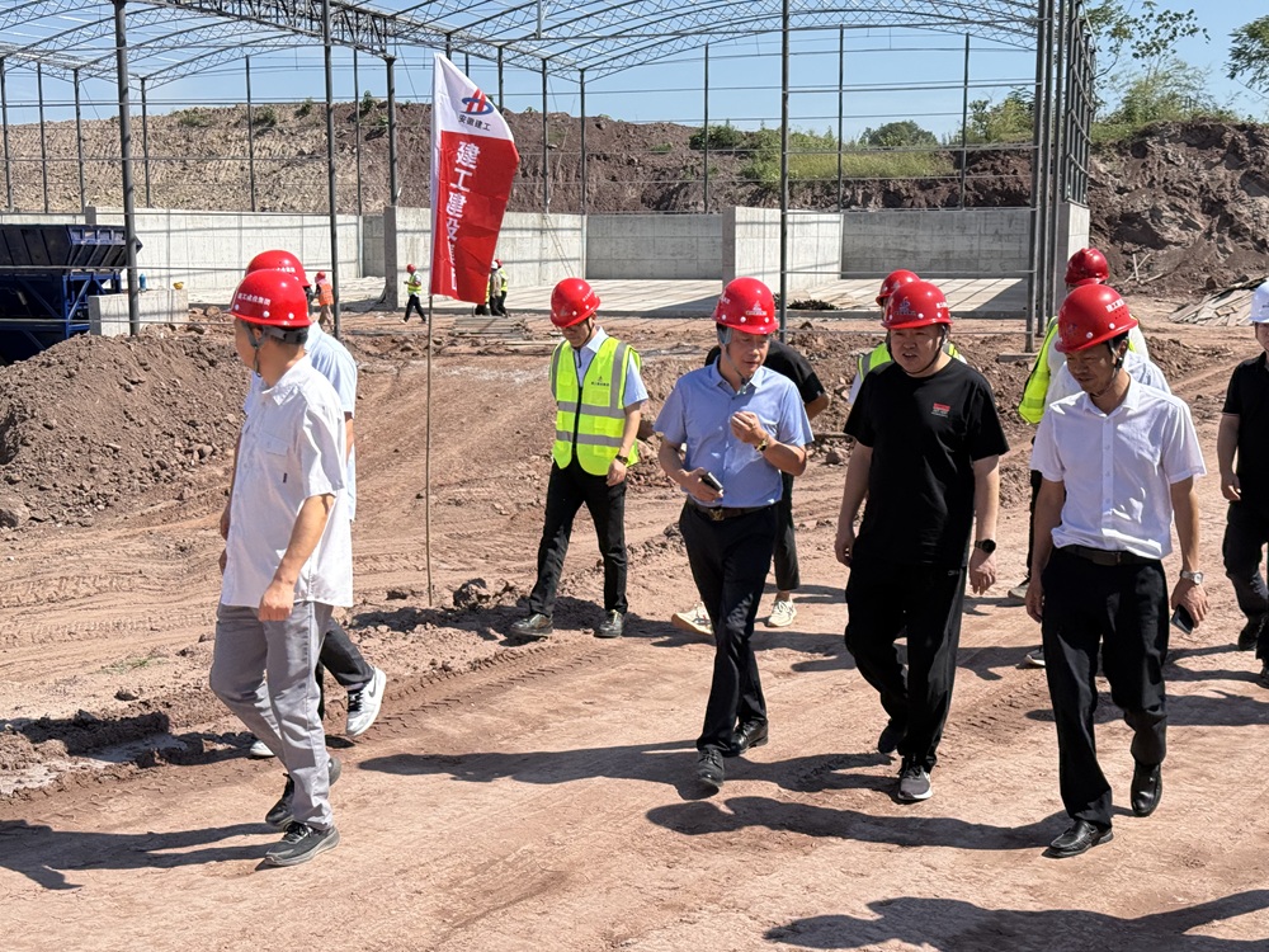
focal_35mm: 48
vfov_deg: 30.3
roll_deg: -0.5
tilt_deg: -8.2
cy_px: 476
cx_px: 634
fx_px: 1760
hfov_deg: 39.7
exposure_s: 1/4587
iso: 64
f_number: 1.78
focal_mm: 6.76
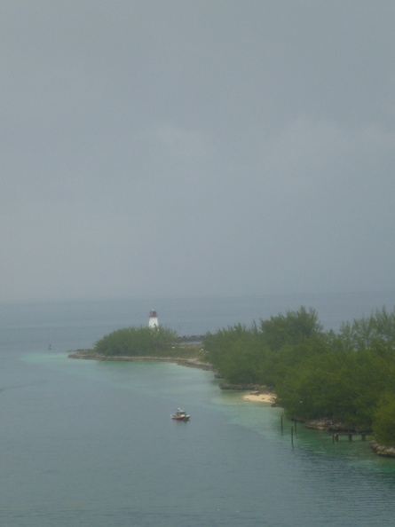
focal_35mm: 157
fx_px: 2390
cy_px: 264
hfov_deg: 9.4
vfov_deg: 12.6
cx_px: 198
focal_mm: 22.8
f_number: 5.9
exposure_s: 1/125
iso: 160
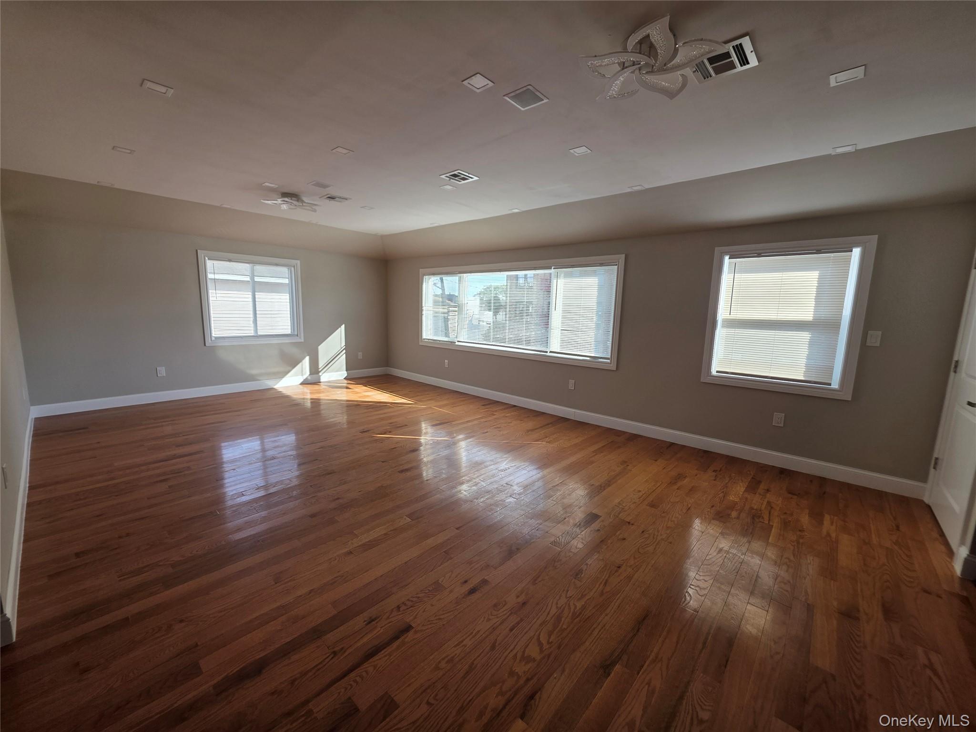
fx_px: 367
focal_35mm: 13
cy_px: 366
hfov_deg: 106.2
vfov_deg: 89.9
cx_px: 488
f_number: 1.9
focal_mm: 2.2
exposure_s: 1/120
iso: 20
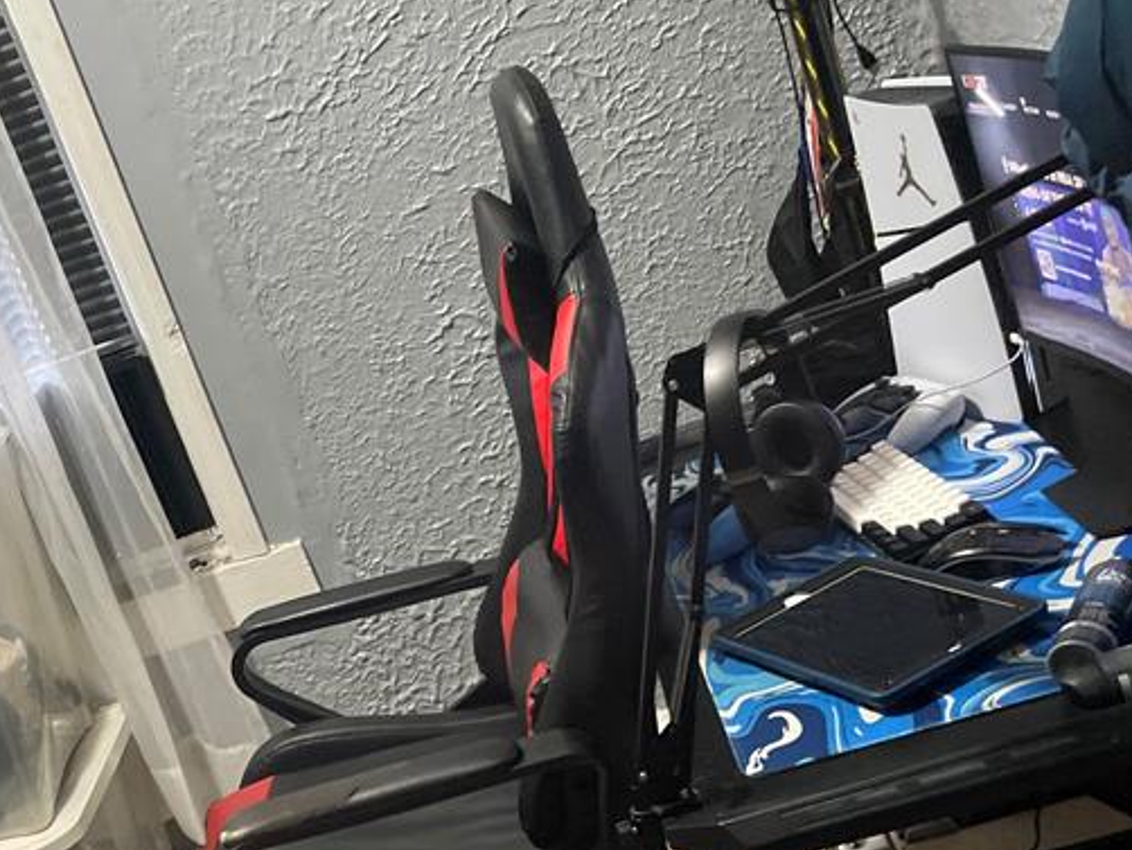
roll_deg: +23.3
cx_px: 244
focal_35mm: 53
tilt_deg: -19.0
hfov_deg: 35.1
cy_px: 649
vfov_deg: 27.1
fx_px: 1734
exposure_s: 1/40
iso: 400
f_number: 1.6
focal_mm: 4.2
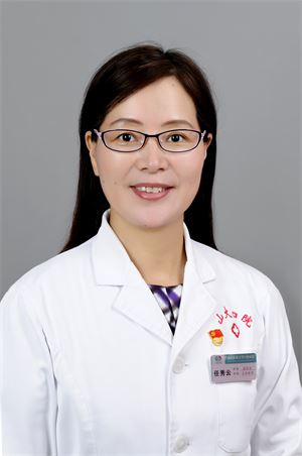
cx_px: 151
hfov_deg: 15.1
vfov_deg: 22.7
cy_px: 228
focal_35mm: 90
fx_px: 1136
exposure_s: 1/80
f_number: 8
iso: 200
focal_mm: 60
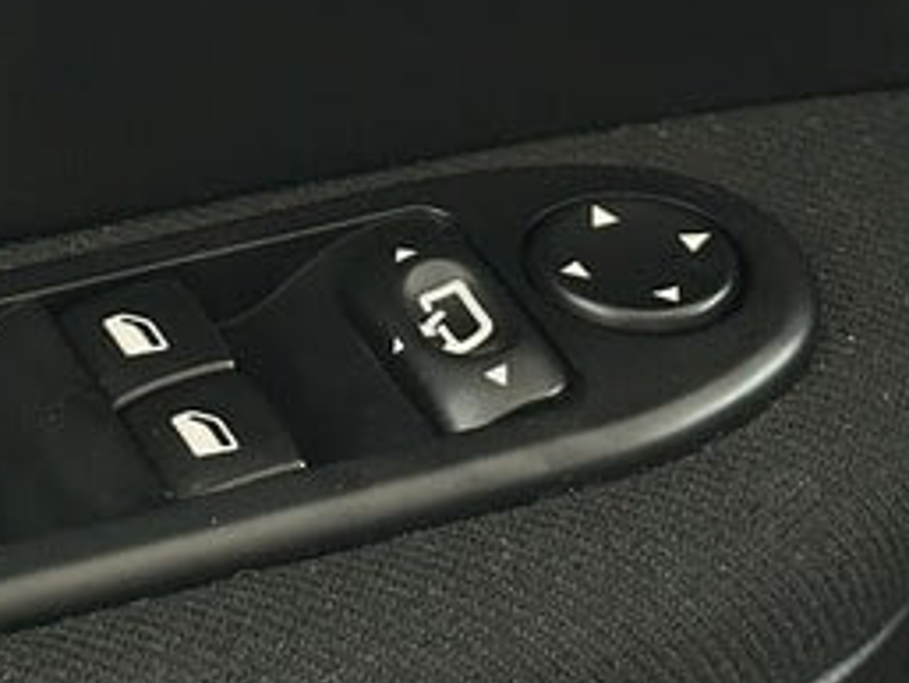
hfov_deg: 11.6
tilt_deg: -38.8
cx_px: 14
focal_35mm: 168
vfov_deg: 8.8
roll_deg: +1.0
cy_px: 239
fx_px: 4414
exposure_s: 1/33
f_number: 1.78
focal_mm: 6.86
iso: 400
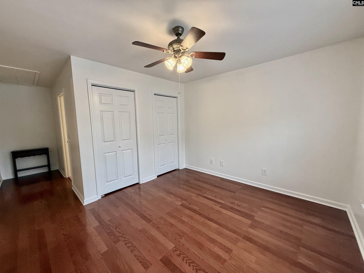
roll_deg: +1.7
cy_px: 136
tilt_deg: -6.2
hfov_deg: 102.1
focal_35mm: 14
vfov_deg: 85.7
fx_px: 147
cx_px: 182
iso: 320
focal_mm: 2.22
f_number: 2.2
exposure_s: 1/120
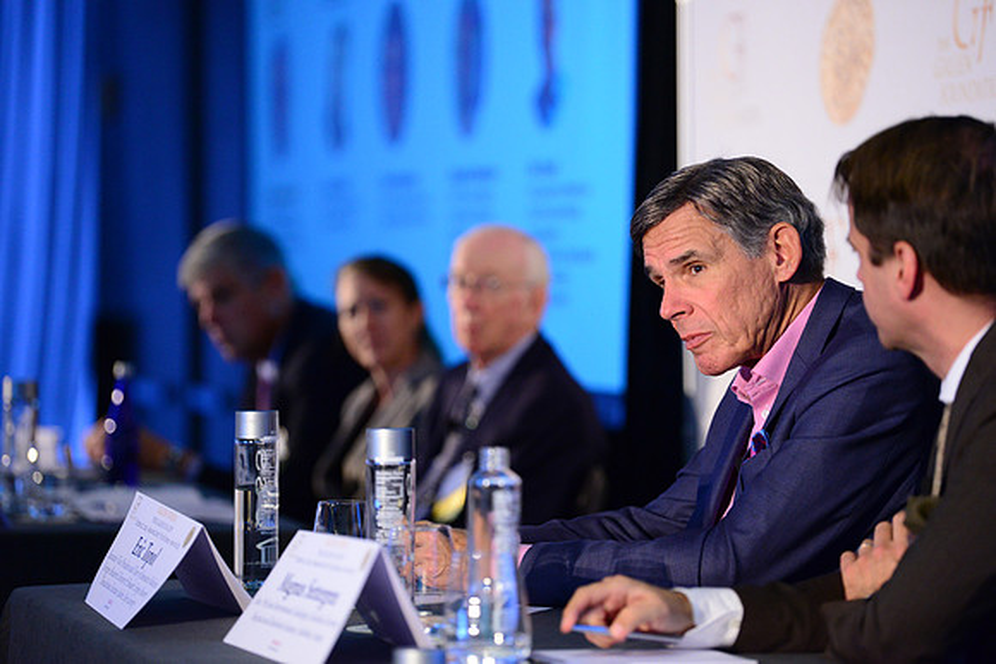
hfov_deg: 12.8
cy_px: 332
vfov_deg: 8.6
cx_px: 498
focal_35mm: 160
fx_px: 4427
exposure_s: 1/250
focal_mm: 160
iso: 4000
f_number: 2.8
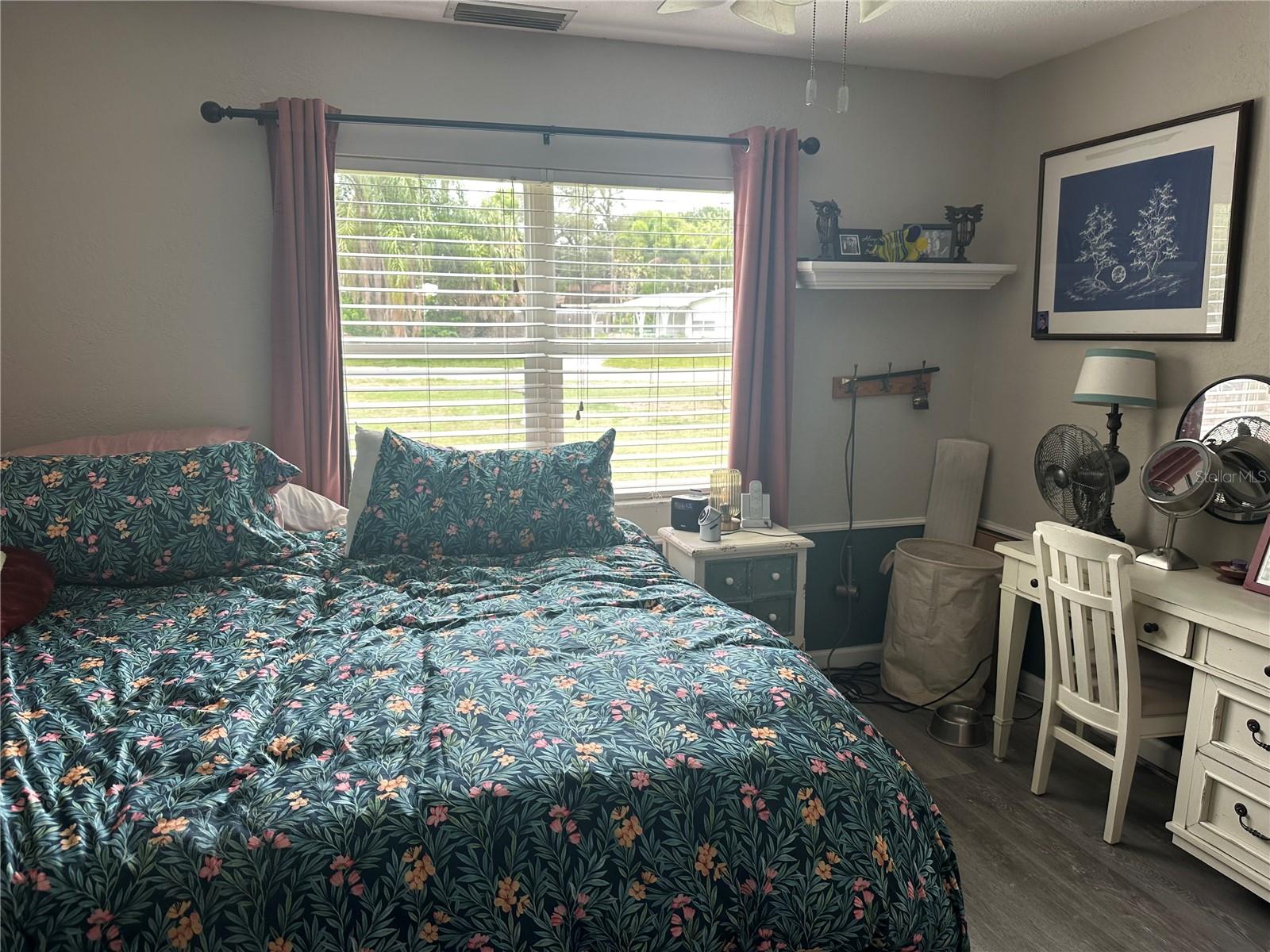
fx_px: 881
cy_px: 476
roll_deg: -0.2
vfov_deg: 56.8
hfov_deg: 71.6
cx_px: 635
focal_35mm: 24
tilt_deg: -12.0
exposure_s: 1/121
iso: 80
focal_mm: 6.86
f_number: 1.78
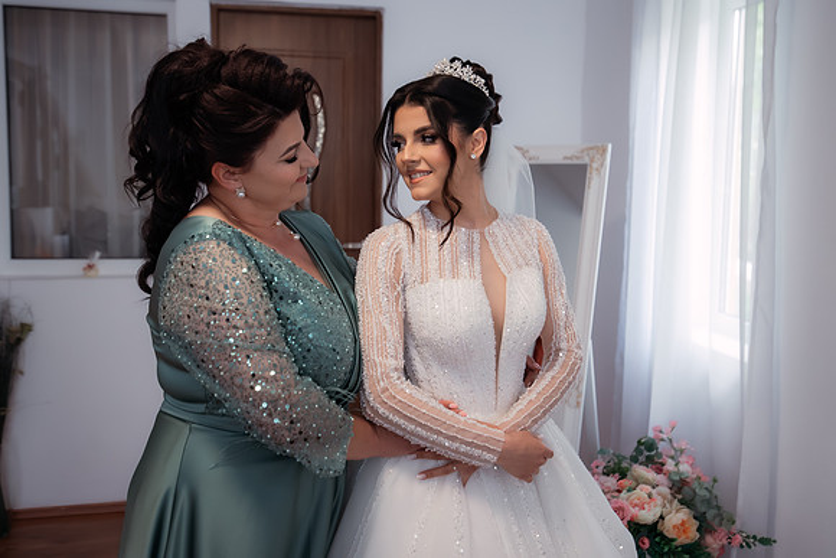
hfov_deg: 55.5
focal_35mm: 34
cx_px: 418
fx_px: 795
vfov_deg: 38.6
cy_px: 240
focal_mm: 30
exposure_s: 1/250
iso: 1600
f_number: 2.8
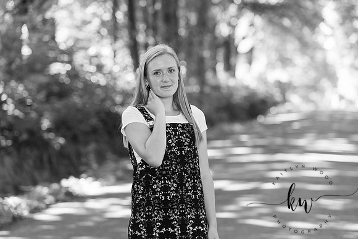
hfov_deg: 15.2
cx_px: 179
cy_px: 120
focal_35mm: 135
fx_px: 1343
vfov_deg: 10.2
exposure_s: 1/200
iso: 640
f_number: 3.5
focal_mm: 135
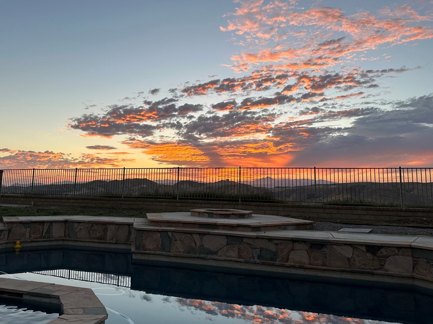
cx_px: 186
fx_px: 350
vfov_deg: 49.7
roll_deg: -1.5
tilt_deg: +6.8
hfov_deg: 63.2
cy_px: 151
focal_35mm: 28
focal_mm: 6.86
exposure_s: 1/364
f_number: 1.78
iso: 80
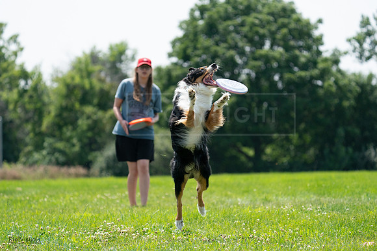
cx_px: 188
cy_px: 126
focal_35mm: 243
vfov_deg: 5.7
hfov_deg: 8.5
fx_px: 2545
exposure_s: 1/4000
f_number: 5.6
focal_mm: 243
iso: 1600
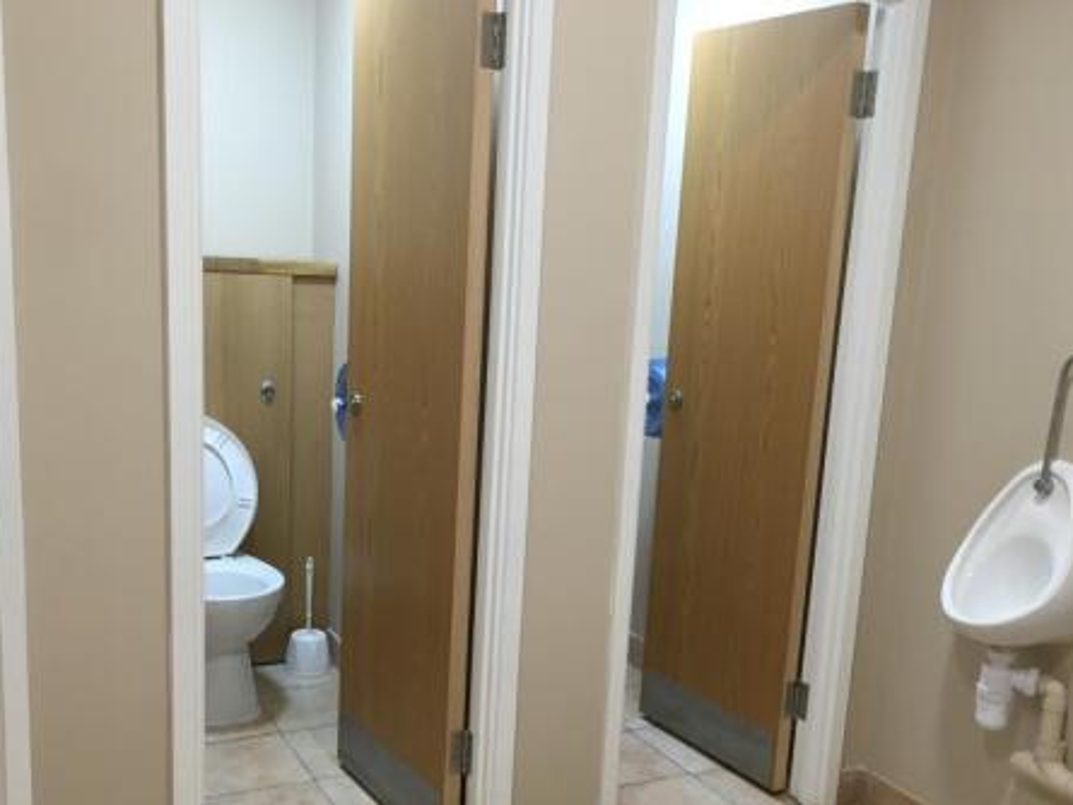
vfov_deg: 37.5
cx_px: 536
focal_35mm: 38
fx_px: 1178
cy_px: 505
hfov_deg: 49.0
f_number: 2.2
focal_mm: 4.15
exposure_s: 1/33
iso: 100
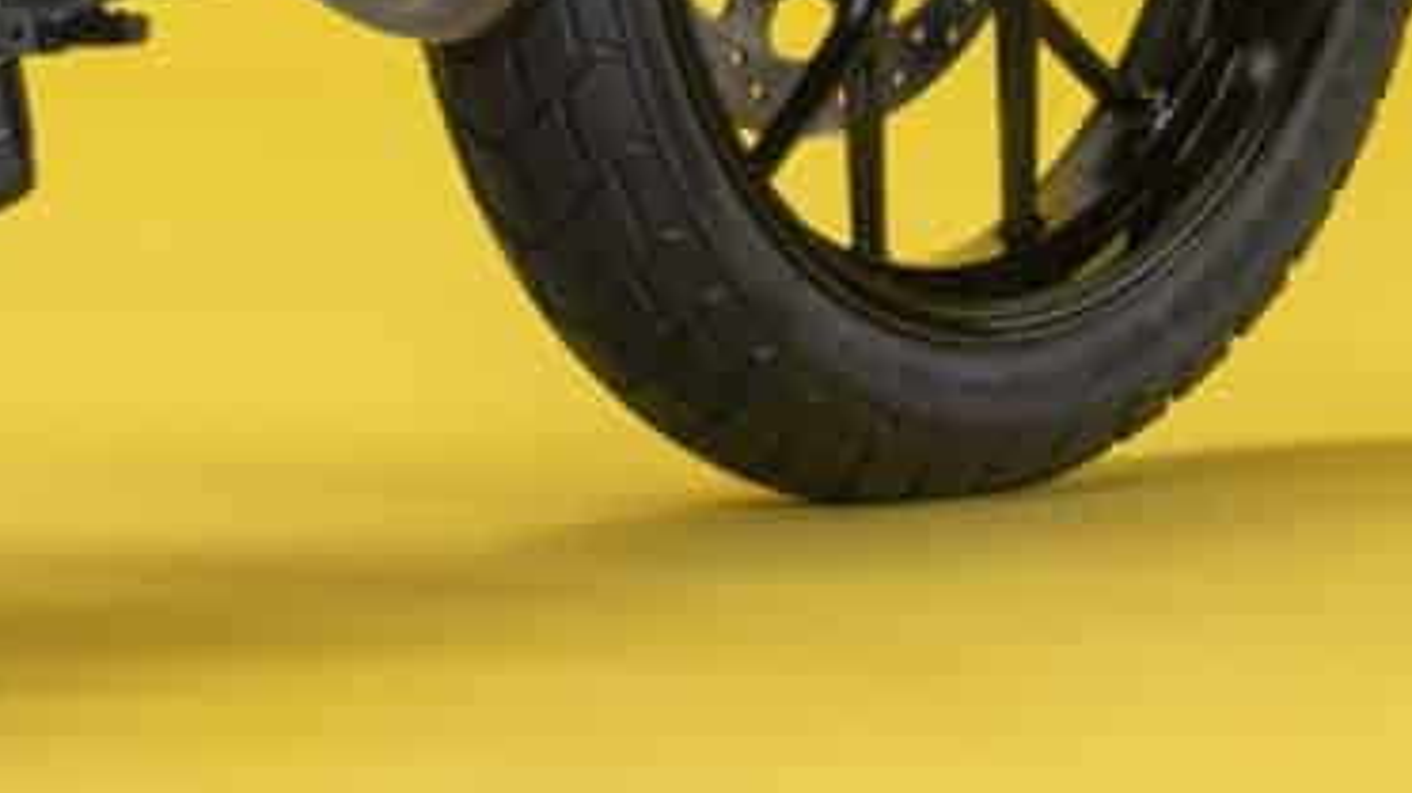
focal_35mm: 606
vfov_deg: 2.0
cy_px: -954
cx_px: -285
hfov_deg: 3.6
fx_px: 22682
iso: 100
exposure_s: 1/160
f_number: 11
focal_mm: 105
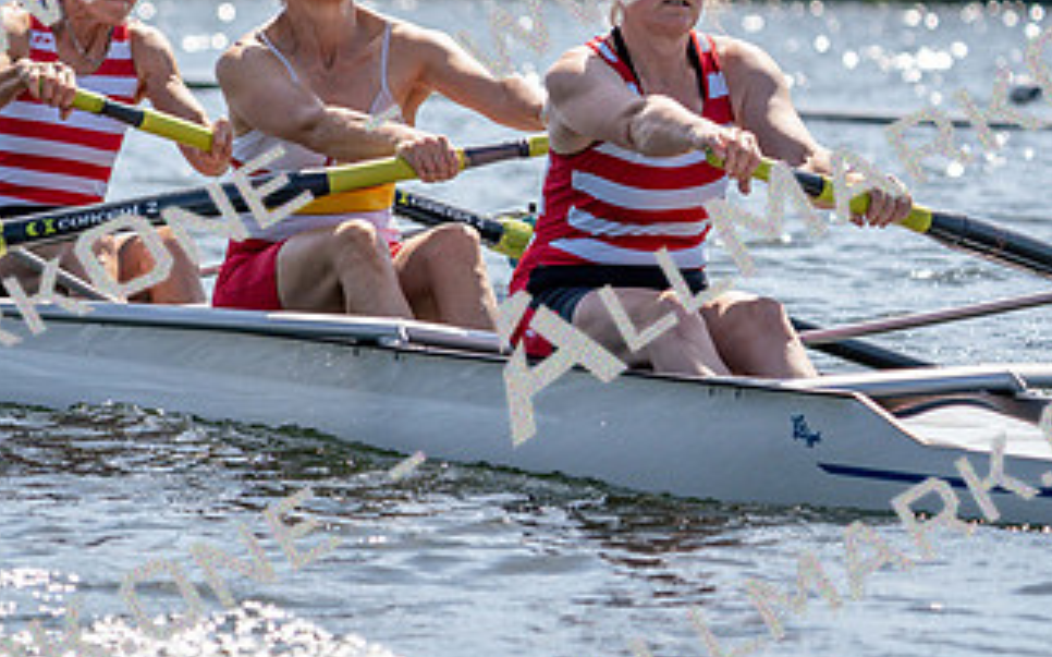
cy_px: 136
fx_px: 10518
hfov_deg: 5.7
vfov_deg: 3.6
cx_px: 216
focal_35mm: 367
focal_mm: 200
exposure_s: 1/2000
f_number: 5.6
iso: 250
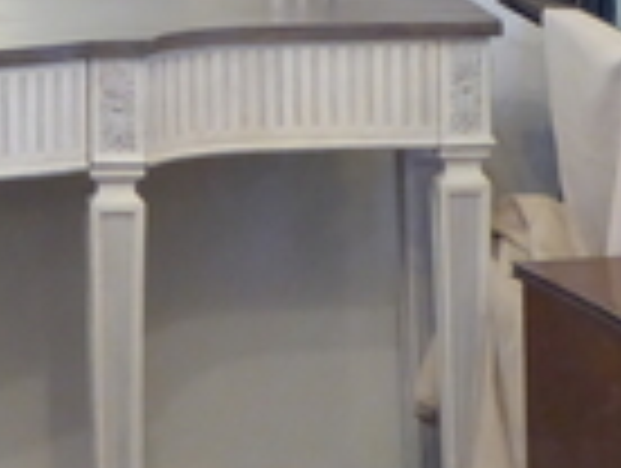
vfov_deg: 7.4
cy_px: -162
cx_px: 162
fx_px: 3594
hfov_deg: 9.9
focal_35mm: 200
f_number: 3.9
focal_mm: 7.8
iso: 400
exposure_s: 1/10
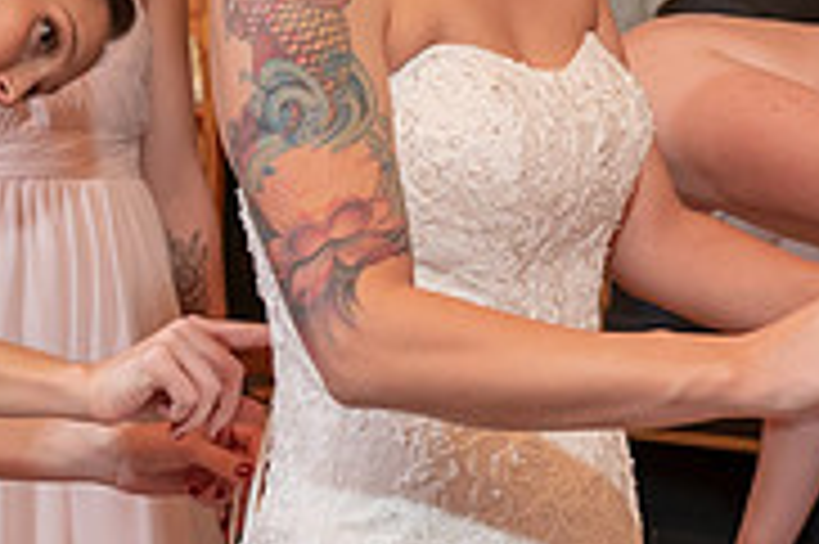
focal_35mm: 97
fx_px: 2205
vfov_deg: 13.9
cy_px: 19
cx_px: 465
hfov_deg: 21.0
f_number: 4
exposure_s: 1/200
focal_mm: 28
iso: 2000
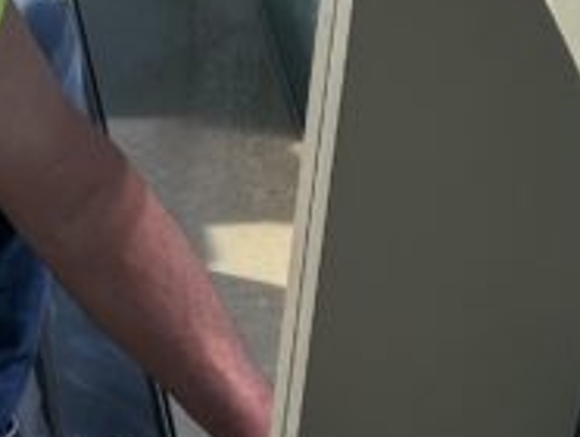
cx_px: 212
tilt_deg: -46.7
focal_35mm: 143
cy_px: 659
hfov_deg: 13.8
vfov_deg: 10.1
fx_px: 2399
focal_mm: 5.7
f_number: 1.5
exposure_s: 1/2994
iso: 50
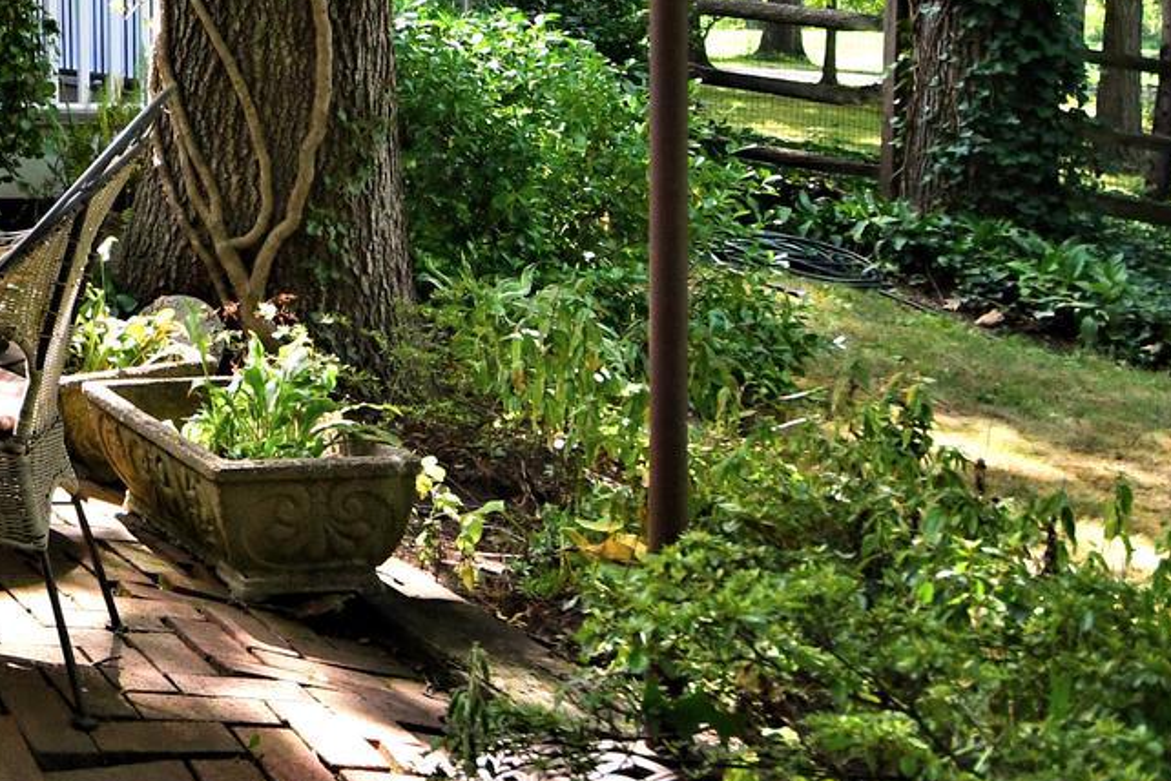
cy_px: -78
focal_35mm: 67
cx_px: -567
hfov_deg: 24.0
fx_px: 2179
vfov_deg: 19.5
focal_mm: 14
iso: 1000
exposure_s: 1/1000
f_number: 4.5
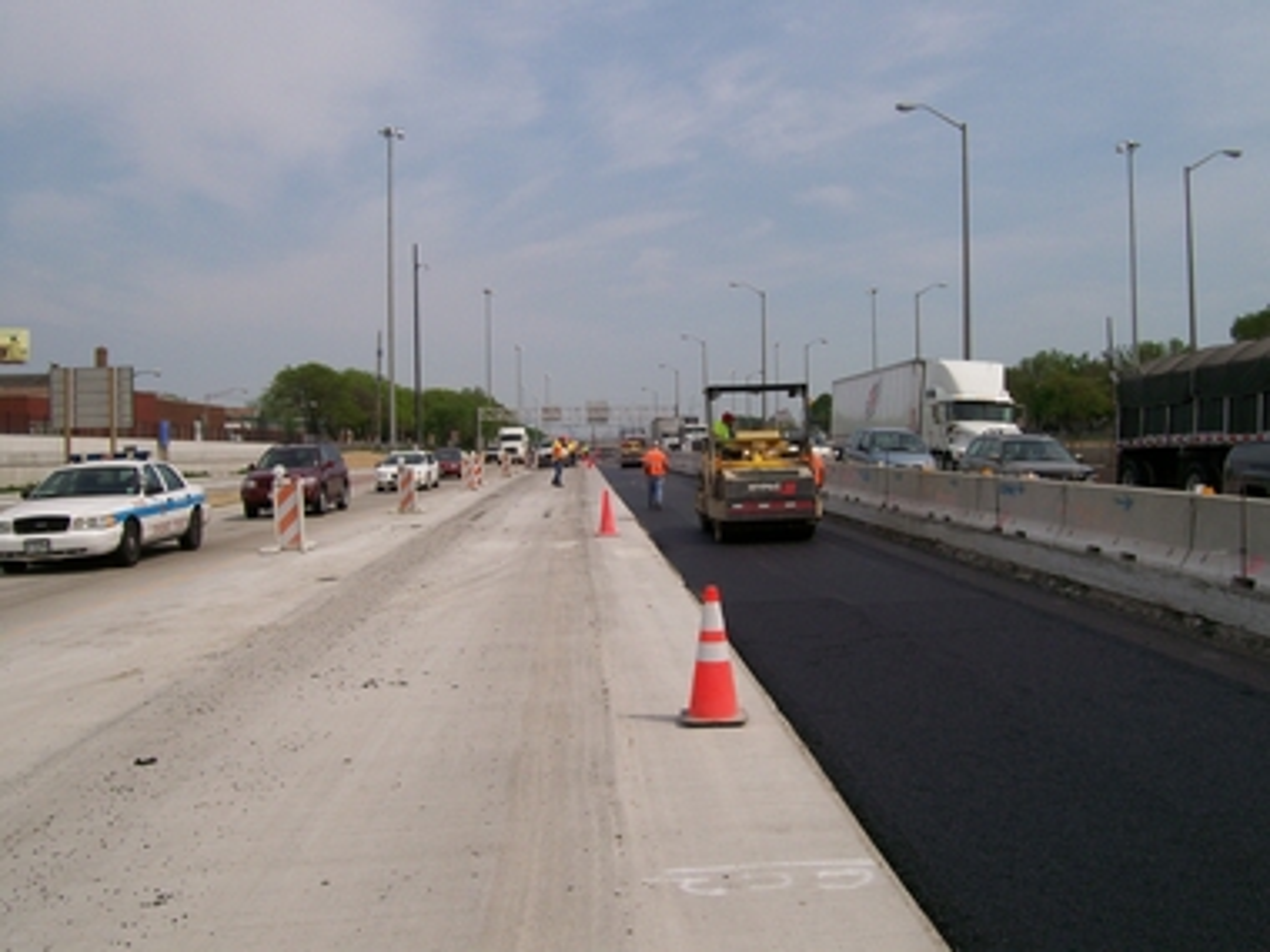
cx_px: 635
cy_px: 476
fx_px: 1321
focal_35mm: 36
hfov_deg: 51.4
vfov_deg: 39.7
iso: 80
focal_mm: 6
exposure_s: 1/1311
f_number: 4.8
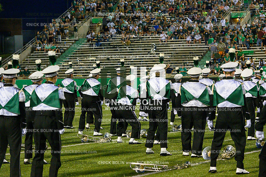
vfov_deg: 11.8
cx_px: 133
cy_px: 88
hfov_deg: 17.6
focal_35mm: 116
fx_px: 857
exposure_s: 1/1600
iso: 10000
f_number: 4
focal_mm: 116
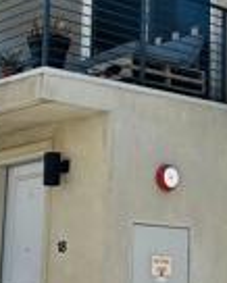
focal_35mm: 119
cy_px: 112
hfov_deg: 12.7
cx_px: 269
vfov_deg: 16.1
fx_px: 998
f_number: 1.5
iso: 50
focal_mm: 5.7
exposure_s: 1/3460
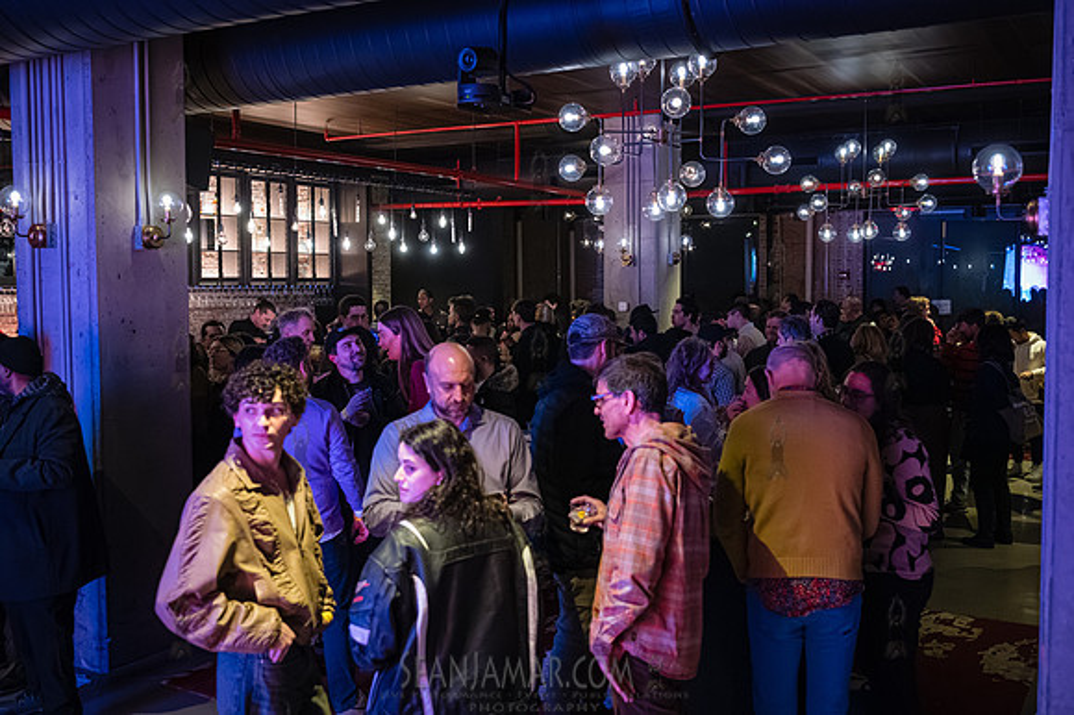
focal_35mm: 35
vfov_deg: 37.8
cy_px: 358
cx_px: 537
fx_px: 1044
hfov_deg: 54.5
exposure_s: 1/250
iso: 16000
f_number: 2.8
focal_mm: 35
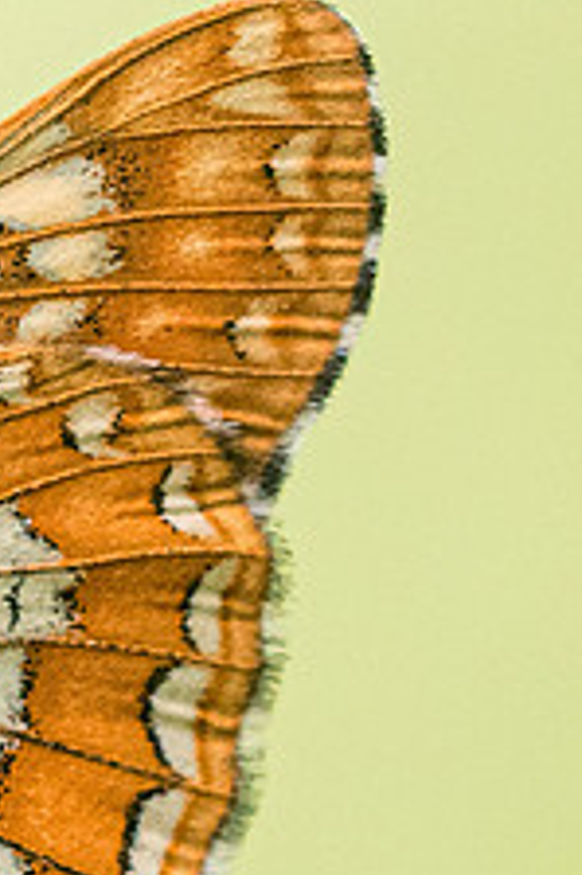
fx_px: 25111
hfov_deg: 1.3
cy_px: 655
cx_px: -118
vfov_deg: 2.0
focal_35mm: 1034
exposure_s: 1/200
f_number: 4.5
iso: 1250
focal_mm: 150
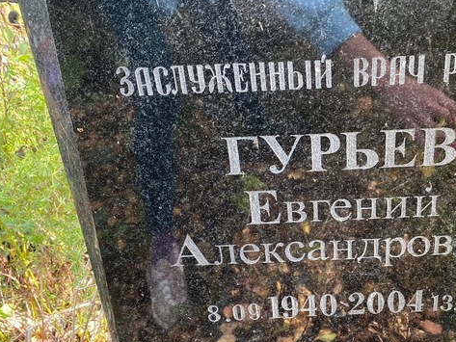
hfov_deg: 42.0
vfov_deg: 32.7
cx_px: 327
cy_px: 218
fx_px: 580
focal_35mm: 44
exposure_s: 1/122
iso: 50
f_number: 1.8
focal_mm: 4.25
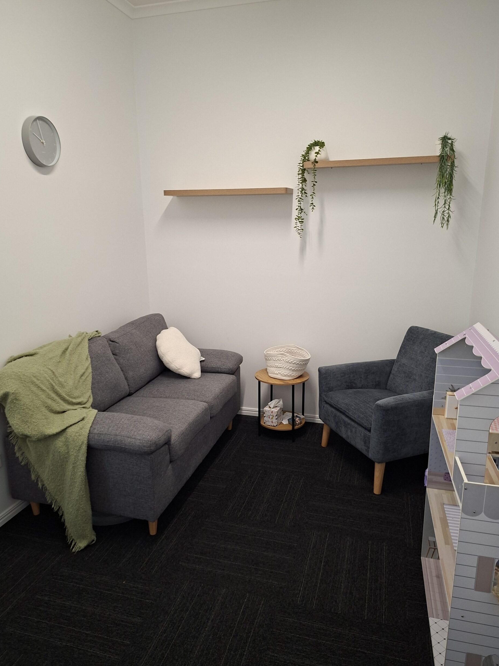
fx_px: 461
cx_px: 254
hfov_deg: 56.8
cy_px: 345
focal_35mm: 24
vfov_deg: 71.6
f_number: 1.8
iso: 250
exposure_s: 1/33
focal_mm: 5.54
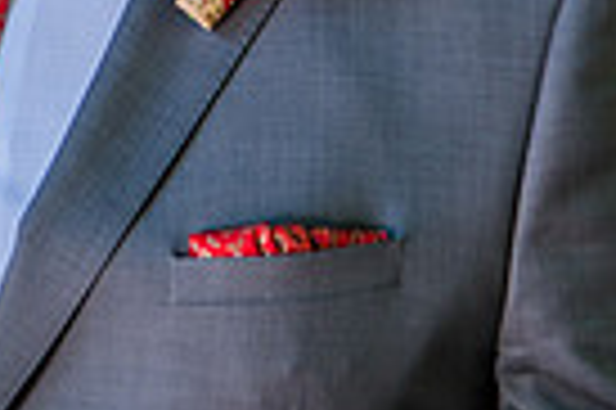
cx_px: 18
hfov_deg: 6.2
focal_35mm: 331
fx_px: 5657
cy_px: -288
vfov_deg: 4.1
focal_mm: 78
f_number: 4
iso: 320
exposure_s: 1/125
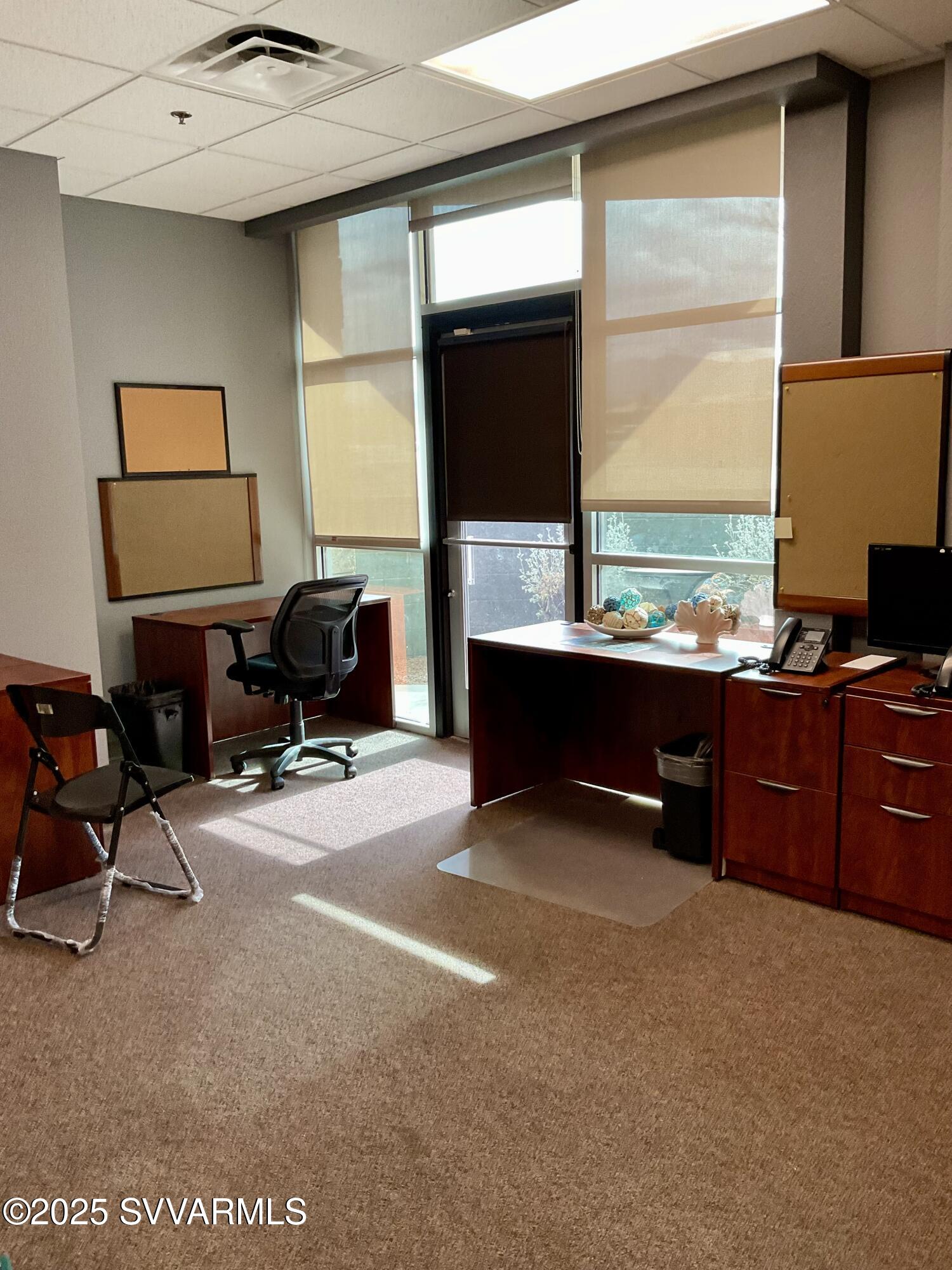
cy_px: 635
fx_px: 1063
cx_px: 476
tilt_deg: -10.0
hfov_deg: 48.2
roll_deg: +1.7
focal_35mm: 29
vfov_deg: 61.7
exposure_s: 1/60
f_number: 1.8
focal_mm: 3
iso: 125
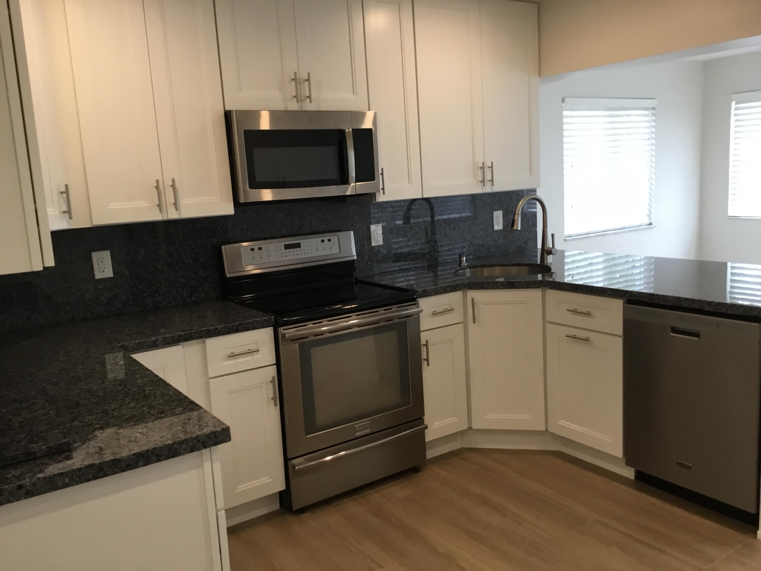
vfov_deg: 45.4
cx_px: 380
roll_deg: +3.9
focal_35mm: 31
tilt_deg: -9.3
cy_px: 286
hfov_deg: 58.4
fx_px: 682
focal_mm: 3.3
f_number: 2.4
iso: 64
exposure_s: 1/30
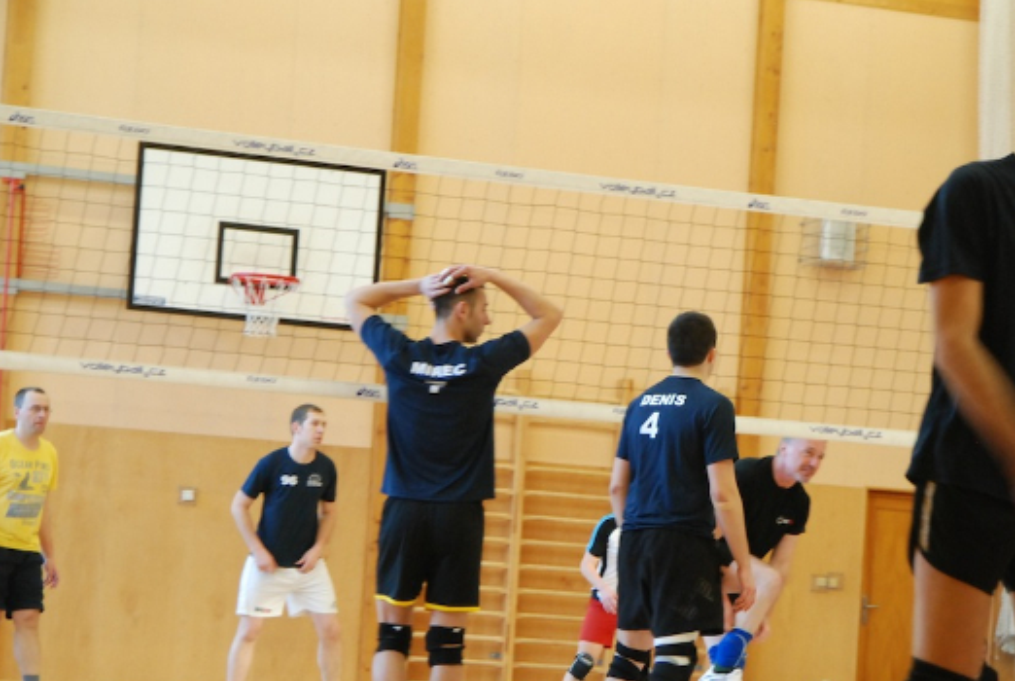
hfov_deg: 17.7
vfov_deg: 11.9
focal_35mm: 115
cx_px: 721
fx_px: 3248
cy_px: 496
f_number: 3.5
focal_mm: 50
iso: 800
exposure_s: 1/50
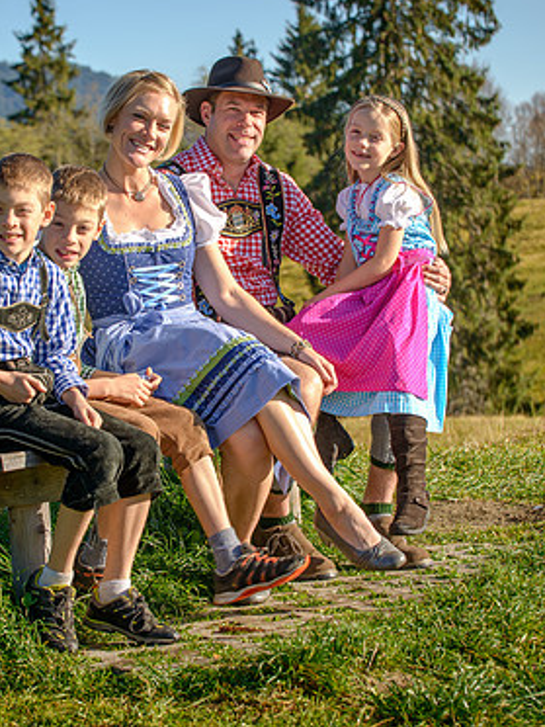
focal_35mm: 129
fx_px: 2708
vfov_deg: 15.3
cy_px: 351
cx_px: 205
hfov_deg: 11.5
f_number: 6.3
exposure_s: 1/250
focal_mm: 86
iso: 100
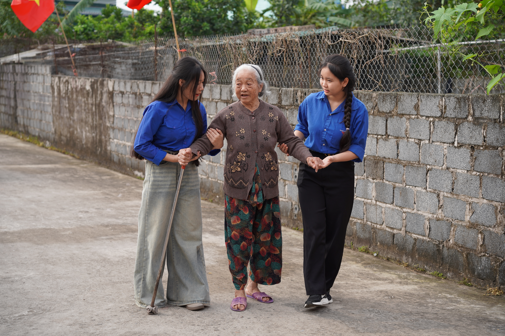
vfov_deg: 19.5
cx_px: 252
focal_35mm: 70
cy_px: 168
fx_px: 982
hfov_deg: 28.8
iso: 100
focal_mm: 70
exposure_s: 1/250
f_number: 4
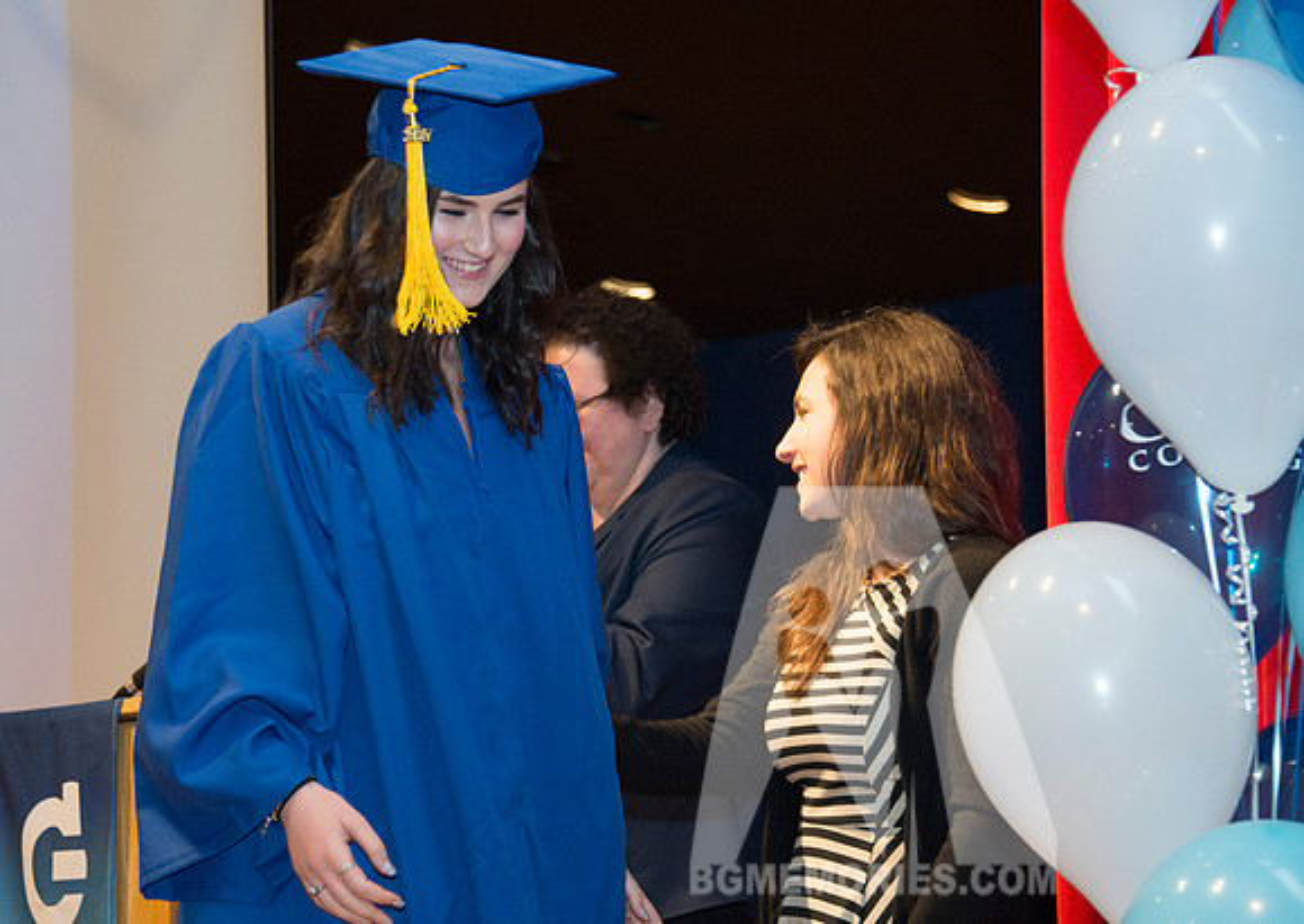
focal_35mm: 145
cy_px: 505
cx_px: 552
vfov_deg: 9.8
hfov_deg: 13.8
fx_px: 5373
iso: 2000
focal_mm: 116
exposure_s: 1/80
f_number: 5.6
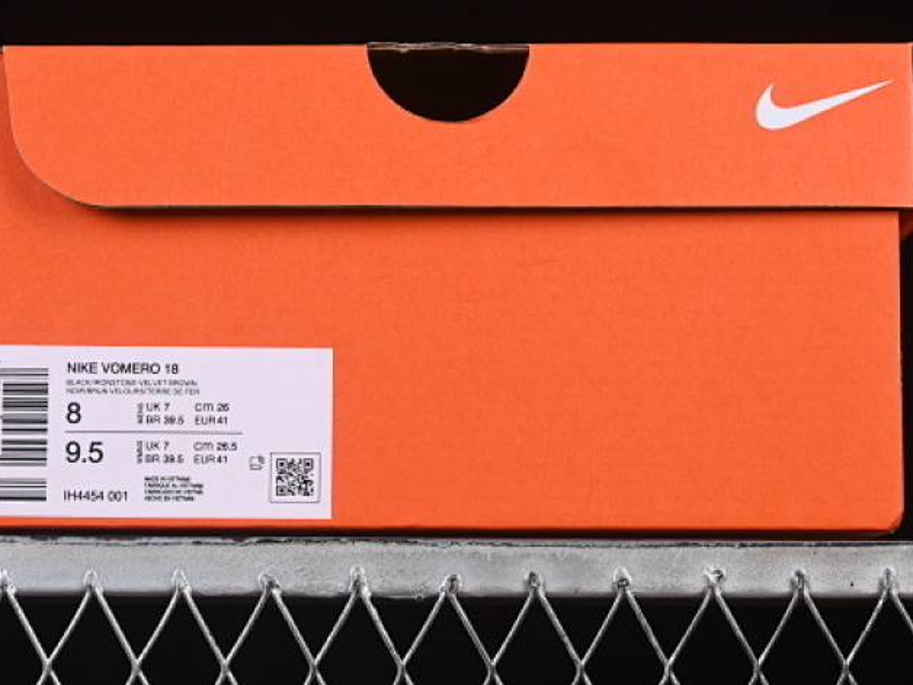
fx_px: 3271
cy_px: 214
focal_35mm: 124
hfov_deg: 15.9
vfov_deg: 11.9
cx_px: 451
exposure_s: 1/80
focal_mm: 50
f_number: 8
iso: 160
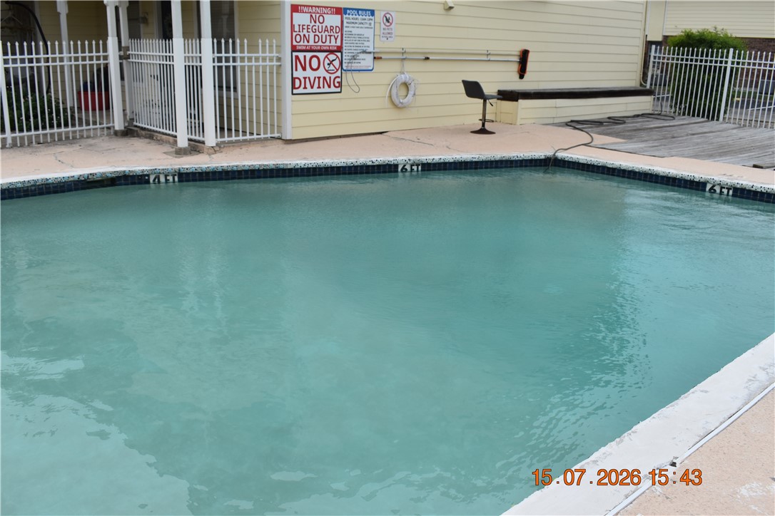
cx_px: 388
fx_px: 710
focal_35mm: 33
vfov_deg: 40.0
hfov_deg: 57.2
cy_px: 258
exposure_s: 1/640
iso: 200
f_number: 8
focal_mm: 22
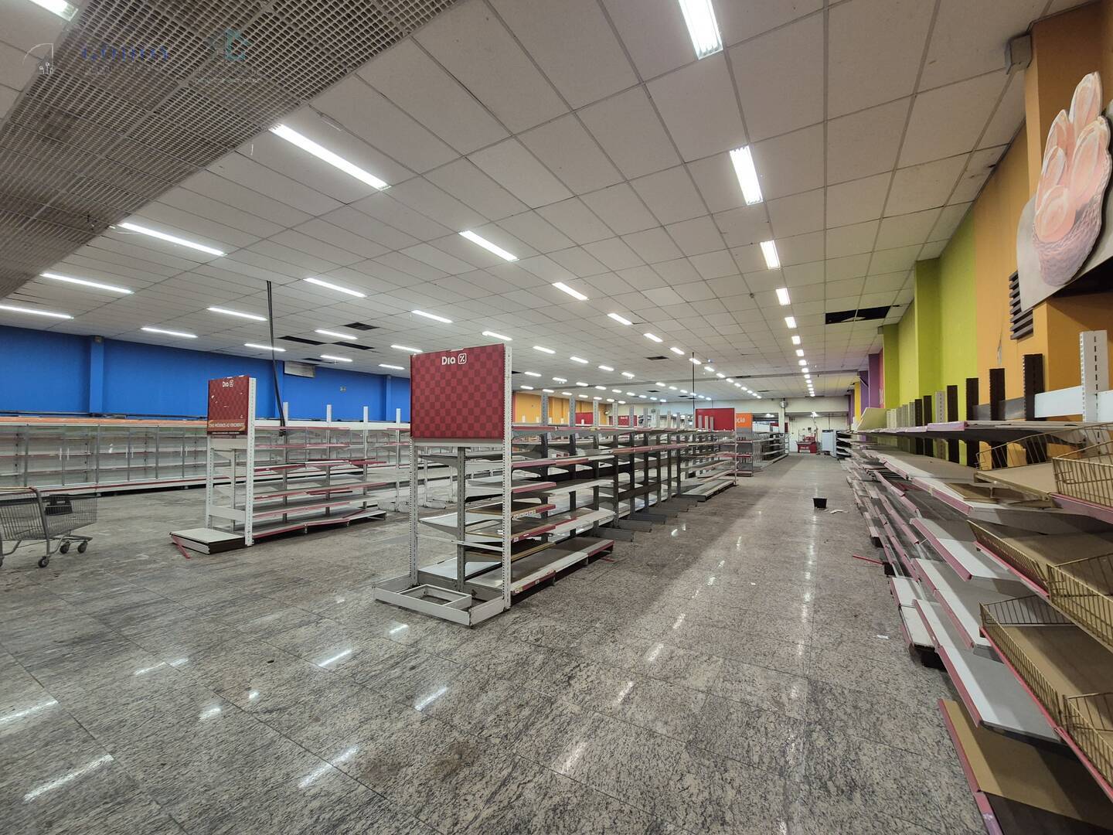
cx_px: 556
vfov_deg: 89.9
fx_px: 418
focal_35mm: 13
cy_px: 418
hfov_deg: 106.2
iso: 160
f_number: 2.2
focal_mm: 2.2
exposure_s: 1/60
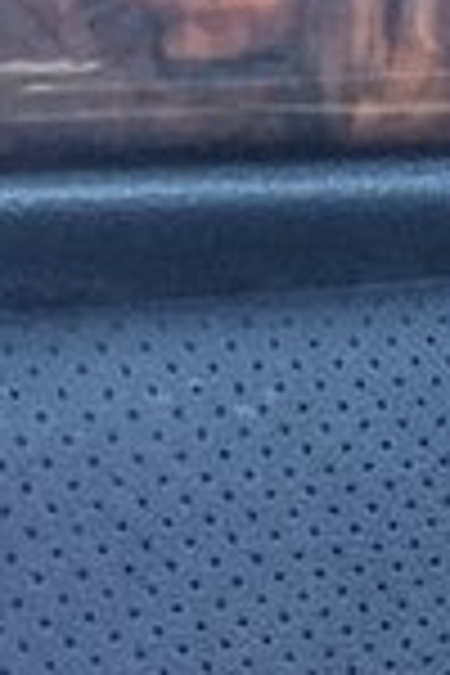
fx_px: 2494
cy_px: 871
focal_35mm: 133
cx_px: 1400
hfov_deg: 8.5
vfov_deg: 14.8
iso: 50
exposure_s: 1/33
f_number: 2.2
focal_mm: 4.15
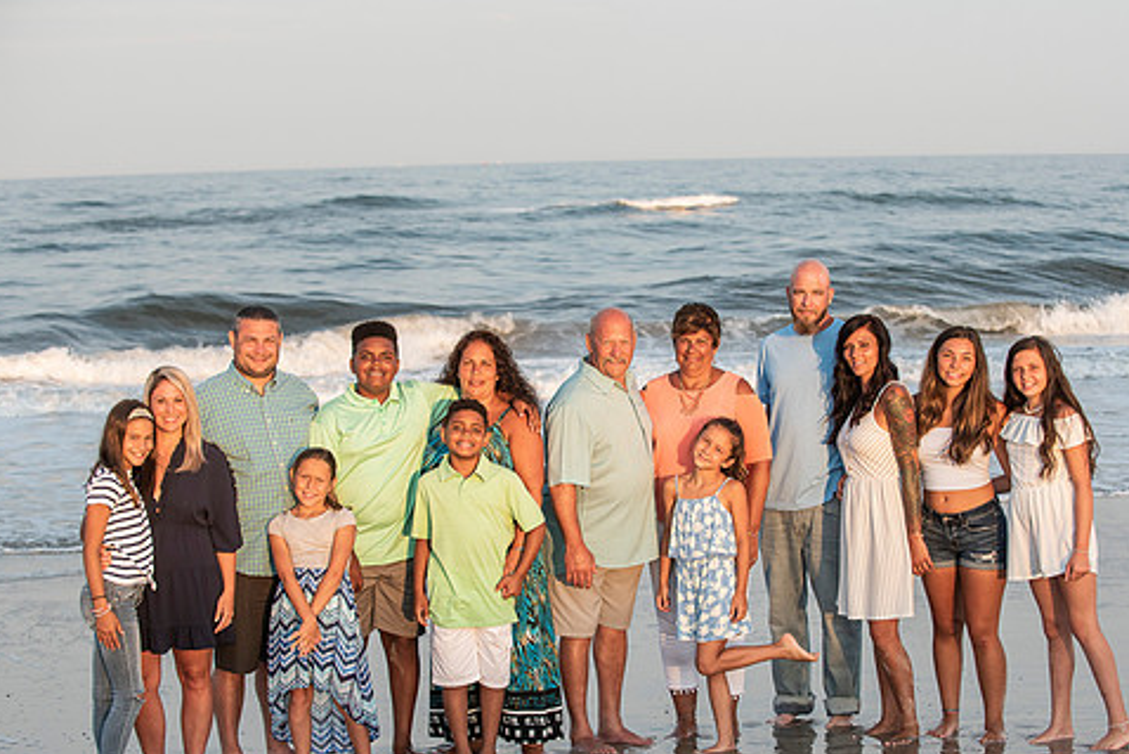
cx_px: 614
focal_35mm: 85
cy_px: 448
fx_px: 2666
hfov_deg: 23.9
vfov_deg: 16.1
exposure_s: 1/1000
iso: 400
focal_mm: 70
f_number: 4
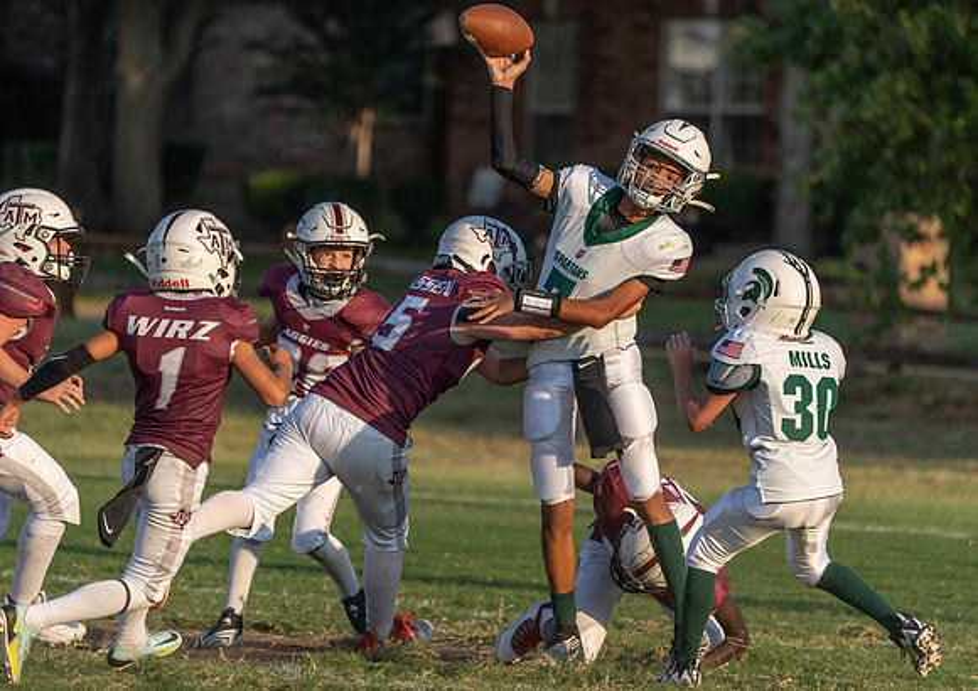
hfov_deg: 5.7
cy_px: 371
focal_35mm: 356
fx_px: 9841
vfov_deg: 4.0
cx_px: 557
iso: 320
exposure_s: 1/1000
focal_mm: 318
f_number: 5.6
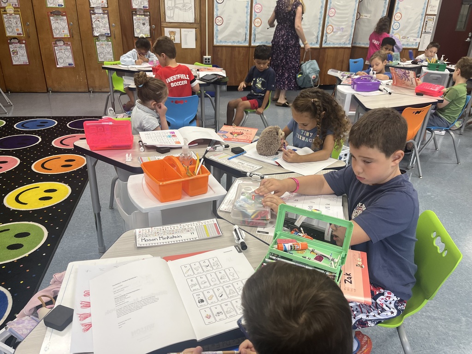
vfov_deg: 53.1
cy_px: 177
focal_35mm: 26
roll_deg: -1.8
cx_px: 236
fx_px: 355
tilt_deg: -25.8
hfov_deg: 67.3
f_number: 1.6
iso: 125
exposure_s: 1/120
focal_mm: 5.1
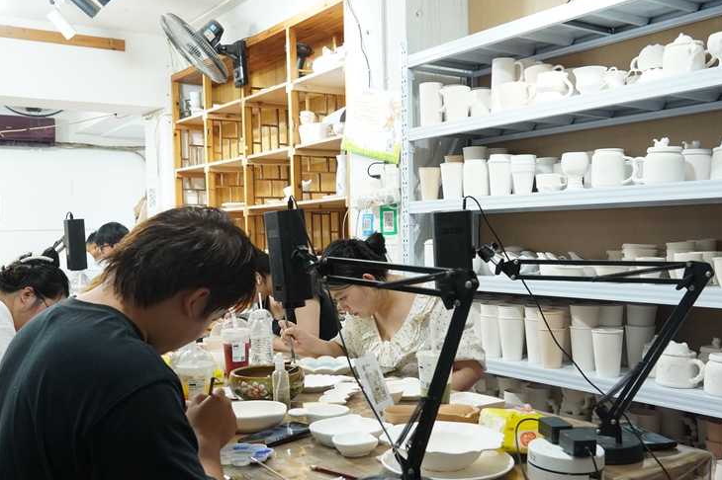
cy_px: 271
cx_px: 316
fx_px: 742
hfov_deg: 51.8
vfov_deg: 35.9
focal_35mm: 37
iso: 1250
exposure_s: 1/50
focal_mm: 20
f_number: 5
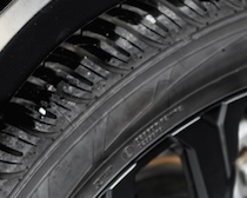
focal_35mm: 313
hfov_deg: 6.2
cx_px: 112
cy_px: 188
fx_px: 2288
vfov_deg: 4.9
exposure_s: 1/160
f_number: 1.8
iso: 200
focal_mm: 50
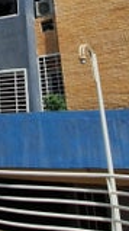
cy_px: -52
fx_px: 348
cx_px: -32
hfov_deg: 19.6
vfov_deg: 30.6
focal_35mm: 57
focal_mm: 1.74
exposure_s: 1/1852
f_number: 2.2
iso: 40
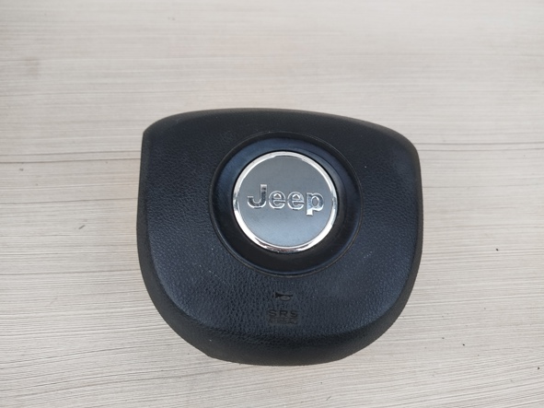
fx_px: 409
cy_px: 198
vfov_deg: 53.0
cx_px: 258
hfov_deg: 67.3
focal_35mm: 26
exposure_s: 1/33
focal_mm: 5.31
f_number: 1.7
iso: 160
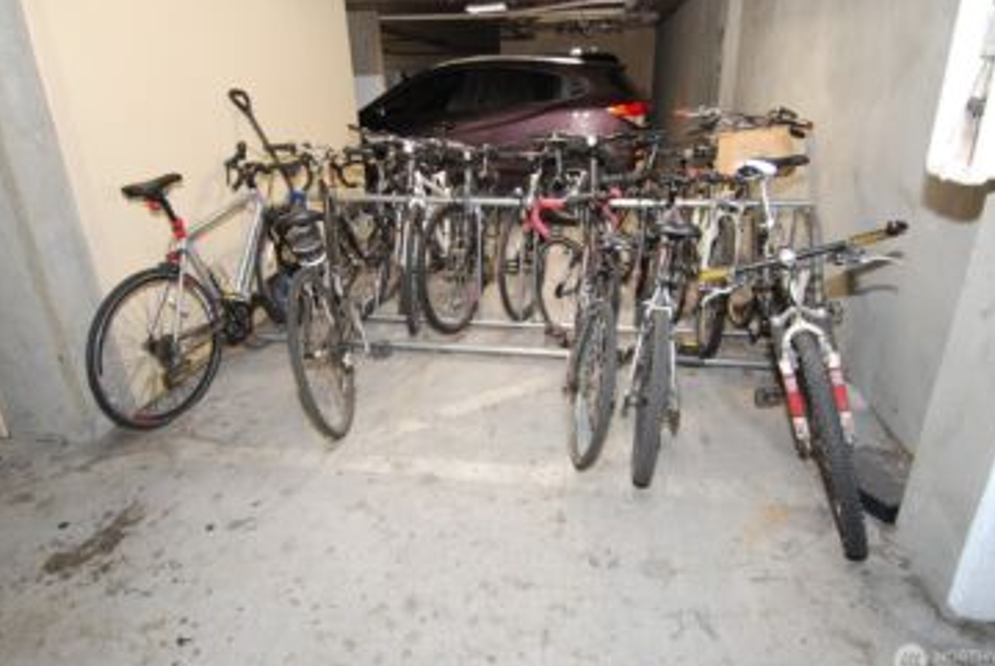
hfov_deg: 83.9
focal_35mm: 20
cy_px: 315
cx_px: 500
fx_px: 553
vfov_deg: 62.0
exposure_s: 1/60
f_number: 4
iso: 280
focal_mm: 12
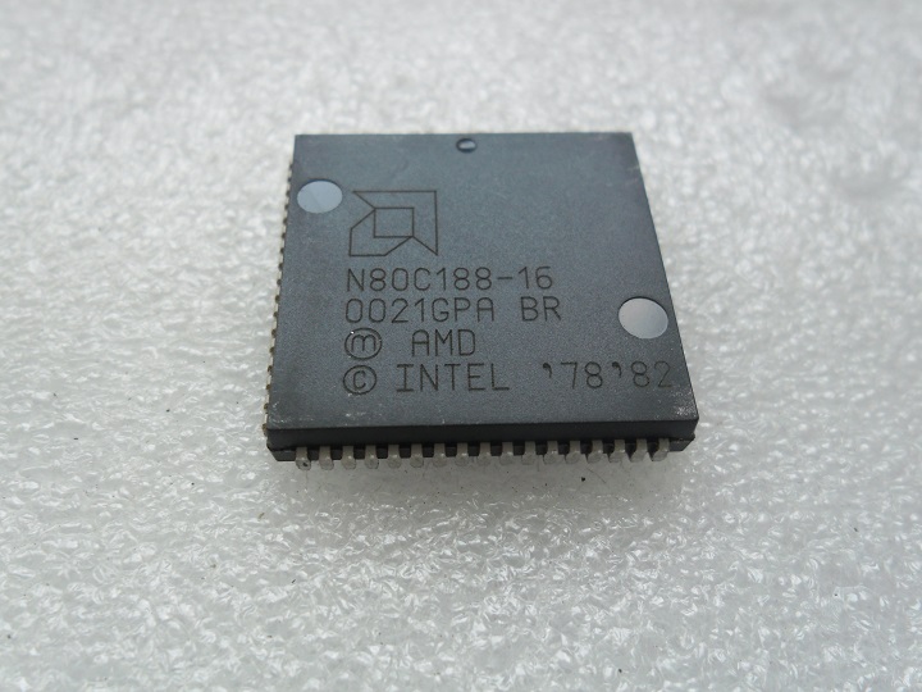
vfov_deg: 51.4
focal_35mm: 27
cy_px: 346
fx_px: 719
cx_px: 461
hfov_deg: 65.3
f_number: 3.5
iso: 100
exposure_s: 1/58
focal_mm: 4.9
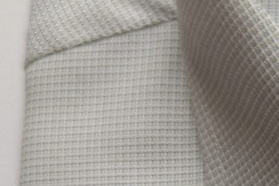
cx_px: 459
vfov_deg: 9.2
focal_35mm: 139
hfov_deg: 13.6
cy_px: 395
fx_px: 1078
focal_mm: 6.81
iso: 120
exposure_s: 1/197
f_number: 1.85
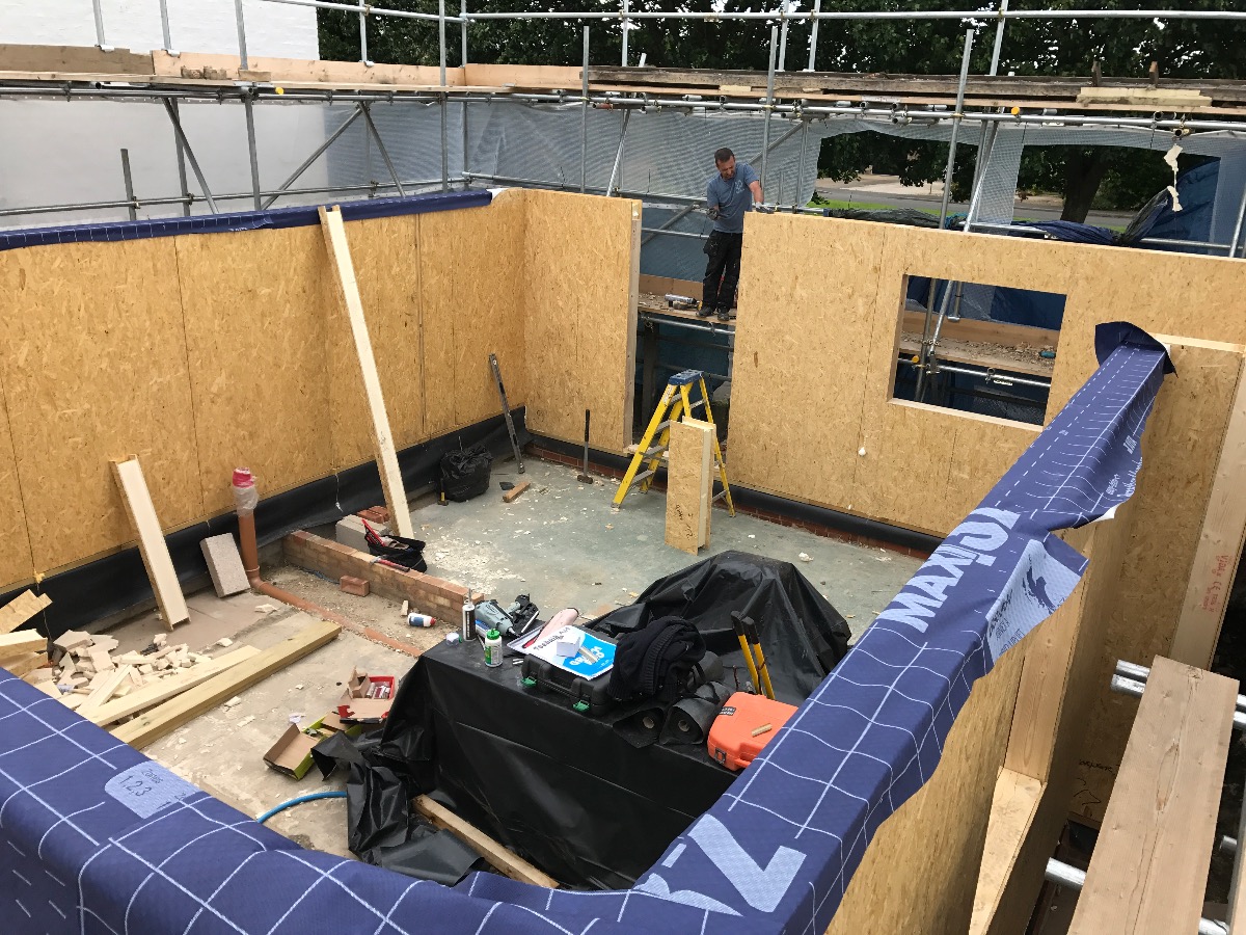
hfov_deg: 63.4
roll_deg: -1.9
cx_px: 623
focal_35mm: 28
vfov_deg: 49.7
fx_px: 1008
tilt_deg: -19.8
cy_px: 468
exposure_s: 1/541
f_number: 1.8
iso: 20
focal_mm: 3.99
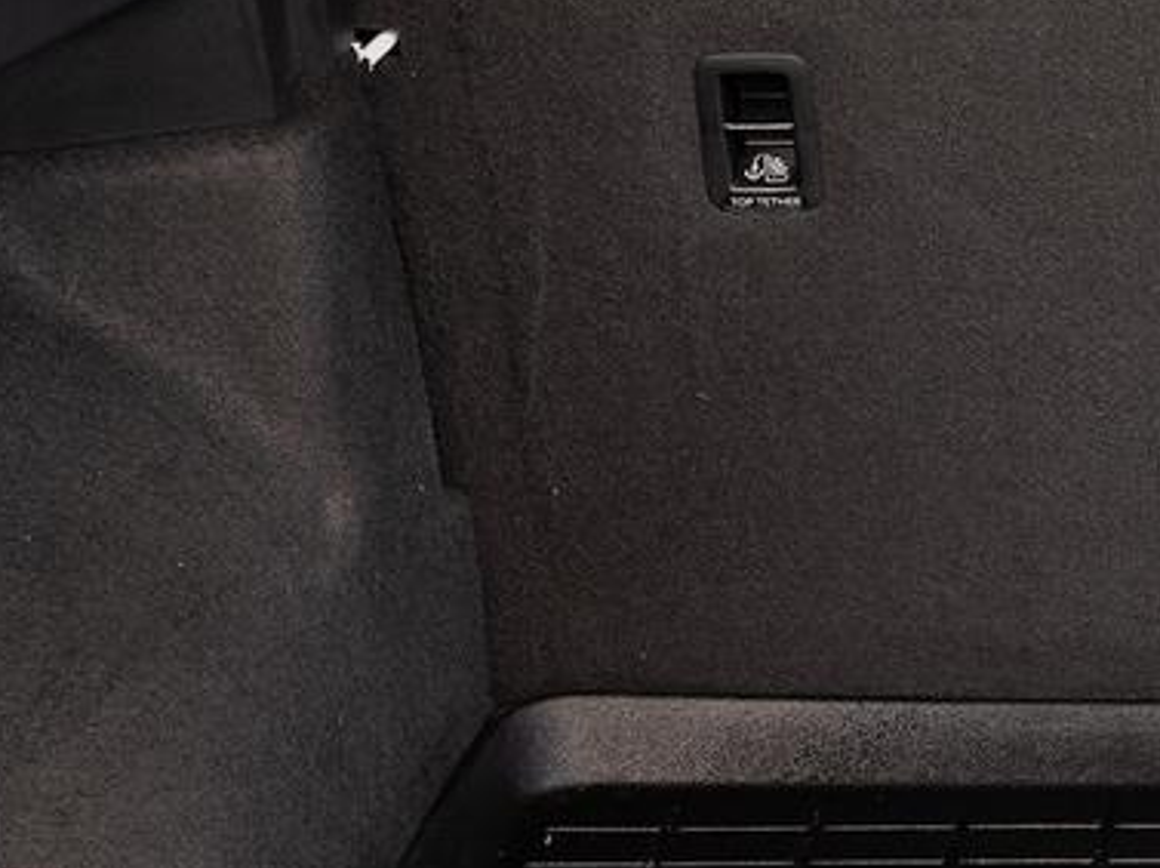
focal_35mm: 143
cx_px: 1532
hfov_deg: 13.3
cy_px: 225
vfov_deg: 10.3
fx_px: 4787
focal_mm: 38.9
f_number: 5.6
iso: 100
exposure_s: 1
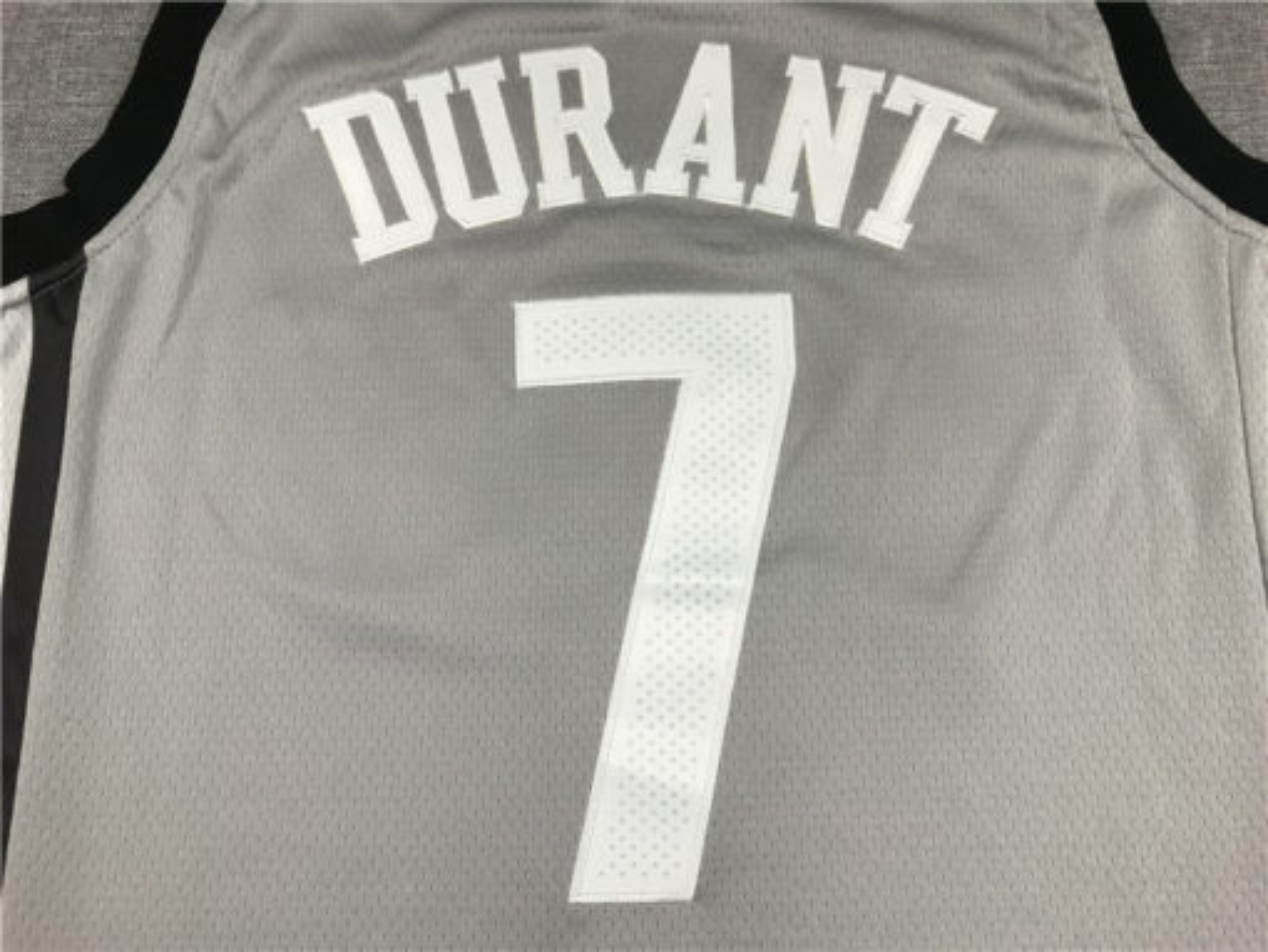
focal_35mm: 28
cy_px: 476
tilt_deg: -78.1
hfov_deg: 63.4
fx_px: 1026
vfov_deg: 49.8
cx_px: 634
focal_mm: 3.99
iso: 32
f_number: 1.8
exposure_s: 1/100
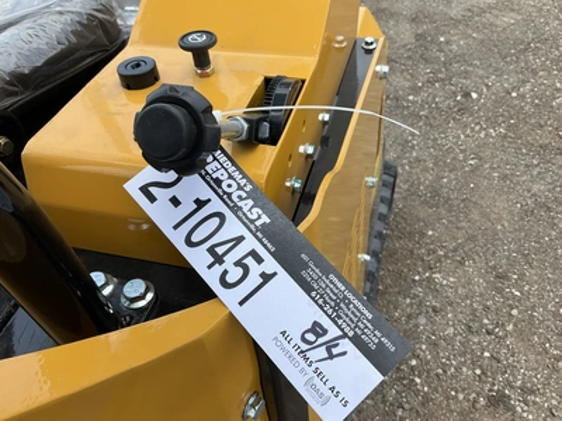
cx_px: 281
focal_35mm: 29
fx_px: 471
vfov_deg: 48.2
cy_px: 210
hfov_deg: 61.7
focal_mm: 3
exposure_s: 1/650
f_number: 1.8
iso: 25
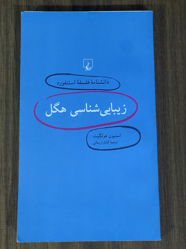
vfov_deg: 36.8
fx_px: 373
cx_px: 93
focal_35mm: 52
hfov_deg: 28.0
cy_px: 124
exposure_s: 1/49
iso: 800
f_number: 2
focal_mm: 6
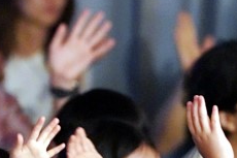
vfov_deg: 1.8
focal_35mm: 782
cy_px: 73
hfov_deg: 2.6
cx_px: 104
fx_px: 5144
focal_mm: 200
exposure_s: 1/50
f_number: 2.8
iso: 12800
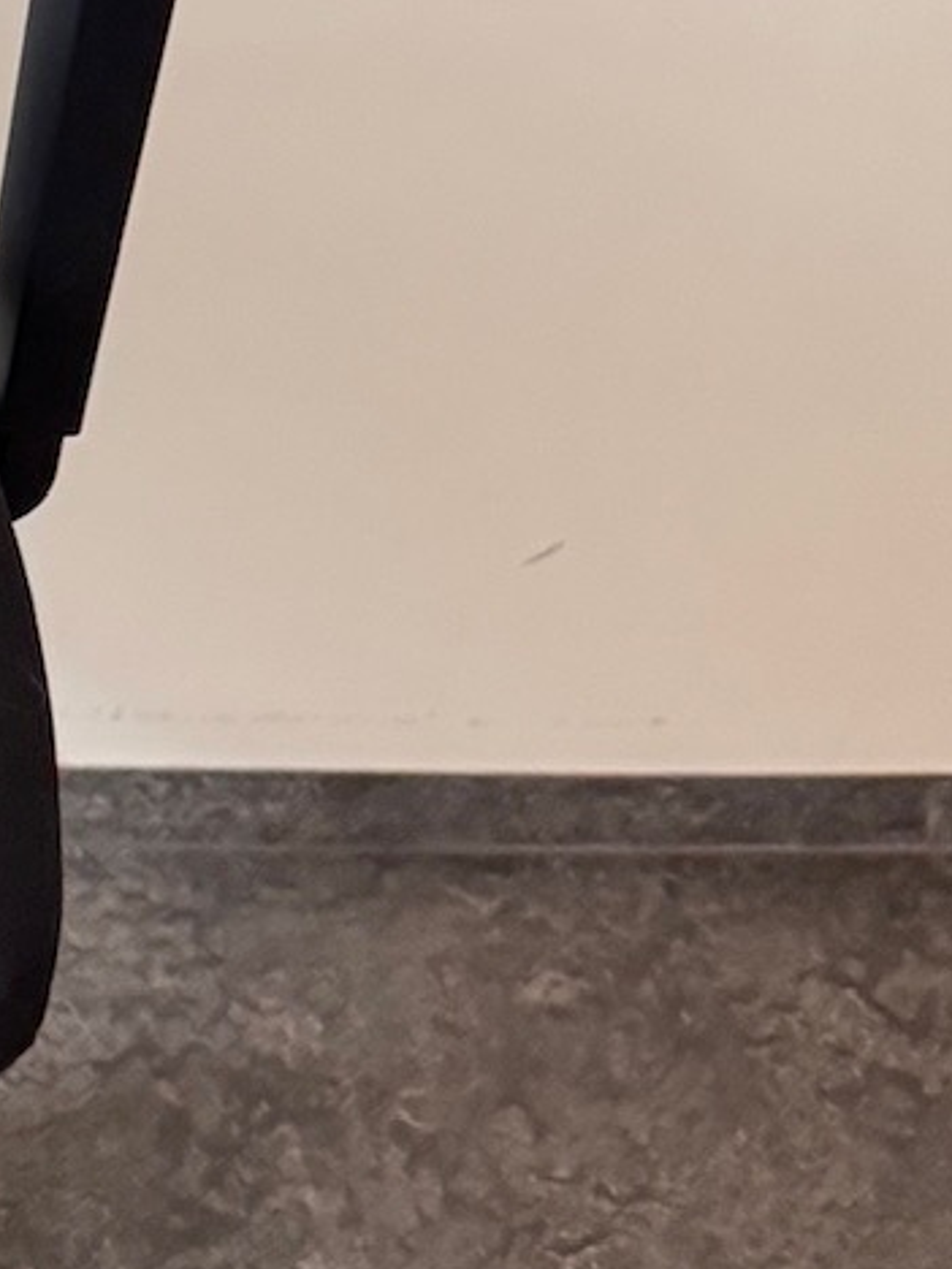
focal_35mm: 105
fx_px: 3850
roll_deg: -0.9
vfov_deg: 18.5
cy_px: 171
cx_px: -814
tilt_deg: -34.1
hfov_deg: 12.7
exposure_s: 1/60
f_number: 1.78
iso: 500
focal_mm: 6.76
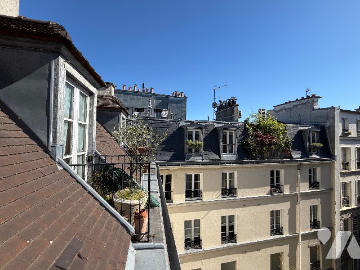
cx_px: 180
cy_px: 135
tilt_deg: +1.6
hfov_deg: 102.0
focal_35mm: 14
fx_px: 146
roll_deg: +0.3
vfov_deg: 85.7
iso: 25
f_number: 2.2
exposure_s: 1/770
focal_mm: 2.22
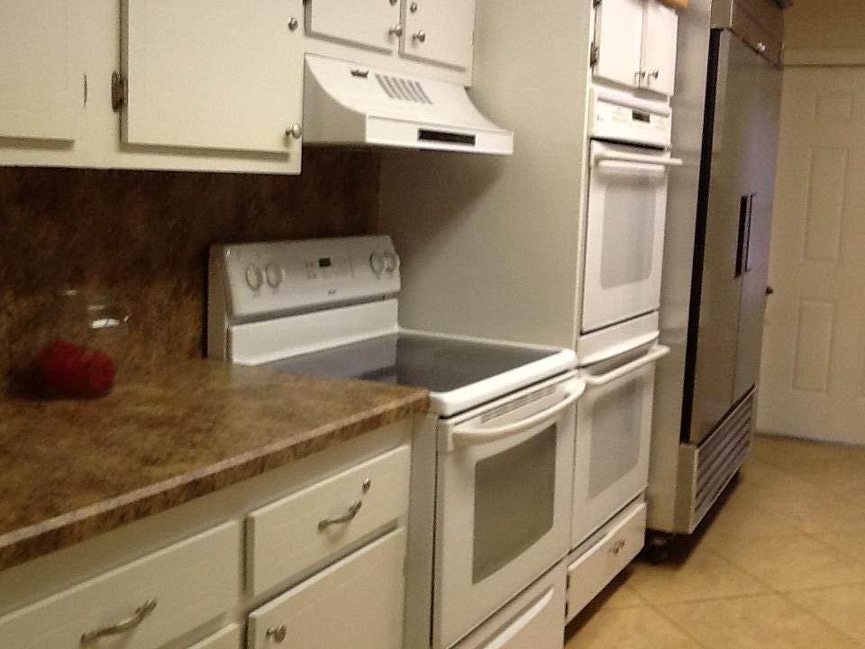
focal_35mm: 44
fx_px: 1099
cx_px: 432
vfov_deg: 32.9
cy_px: 324
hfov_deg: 42.9
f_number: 2.4
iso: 64
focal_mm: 2.03
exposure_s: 1/30
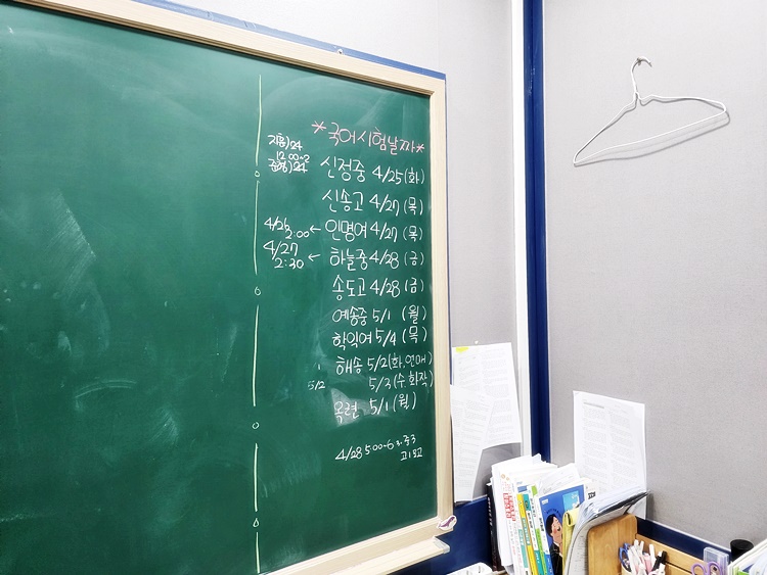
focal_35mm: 23
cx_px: 384
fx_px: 510
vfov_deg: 58.9
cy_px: 288
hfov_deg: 73.9
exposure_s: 1/120
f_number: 1.8
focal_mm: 6.4
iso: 320
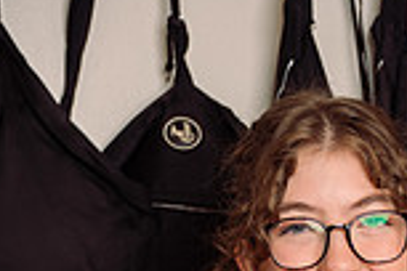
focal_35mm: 135
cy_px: 579
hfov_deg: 15.0
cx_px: 356
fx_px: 1526
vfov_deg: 9.4
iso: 125
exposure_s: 1/250
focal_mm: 46
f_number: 4.5
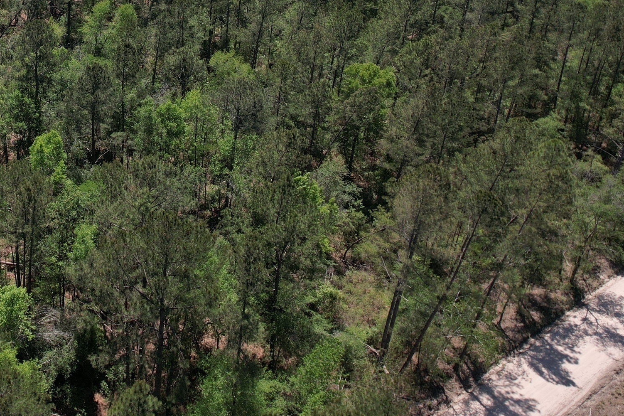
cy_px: -2
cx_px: 62
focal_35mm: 45
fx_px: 780
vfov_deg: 28.0
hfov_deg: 40.3
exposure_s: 1/1500
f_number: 2.8
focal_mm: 8.38
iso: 100
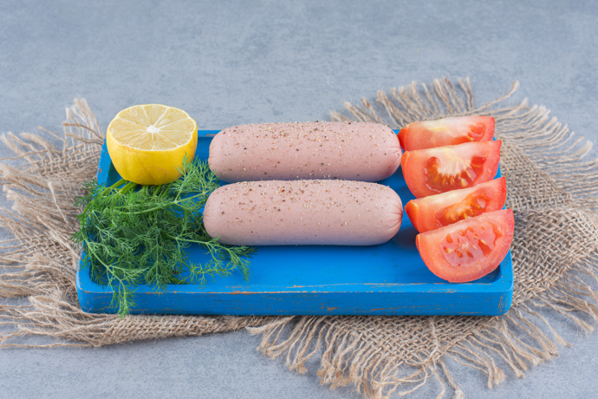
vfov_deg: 18.2
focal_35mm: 75
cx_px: 299
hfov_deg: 27.0
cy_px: 200
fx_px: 1246
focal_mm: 50
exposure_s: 1/125
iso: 100
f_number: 8
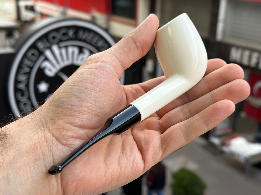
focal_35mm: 48
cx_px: 130
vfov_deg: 30.3
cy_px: 98
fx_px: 362
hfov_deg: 39.7
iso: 64
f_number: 1.78
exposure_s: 1/383
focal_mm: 6.86
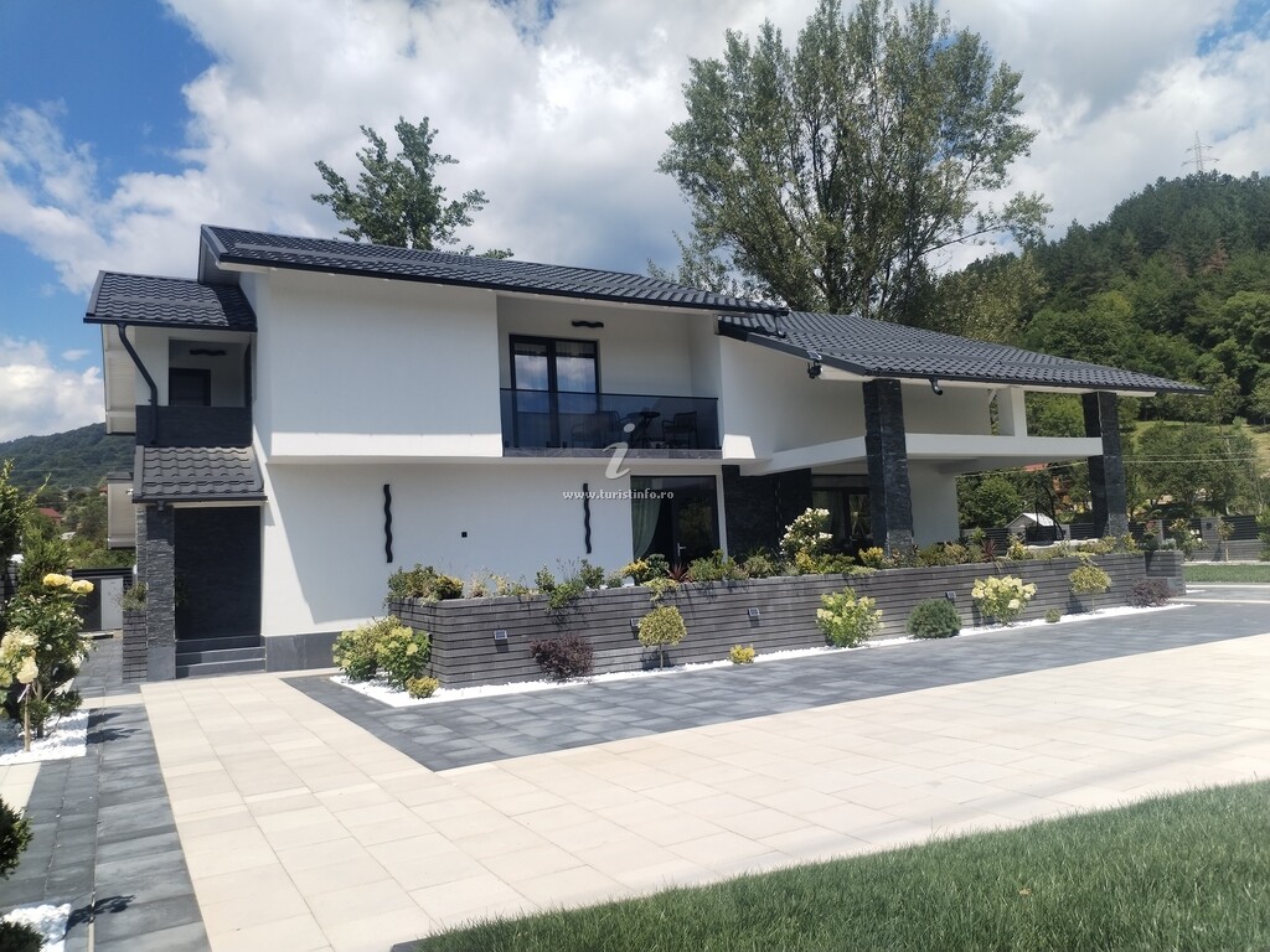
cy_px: 476
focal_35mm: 29
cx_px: 635
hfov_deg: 61.7
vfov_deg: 48.2
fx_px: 1064
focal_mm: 4.75
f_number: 1.8
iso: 100
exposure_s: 1/1997
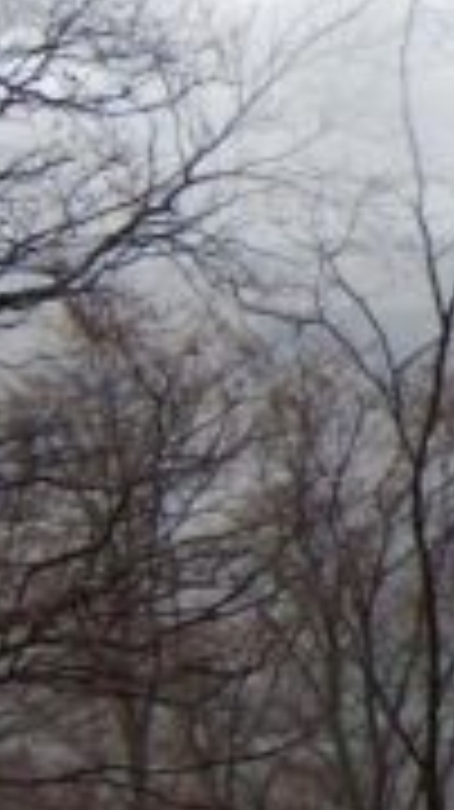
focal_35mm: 134
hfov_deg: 7.9
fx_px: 2873
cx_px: 1308
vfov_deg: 16.0
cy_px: 335
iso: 100
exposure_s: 1/585
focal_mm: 7.6
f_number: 2.8
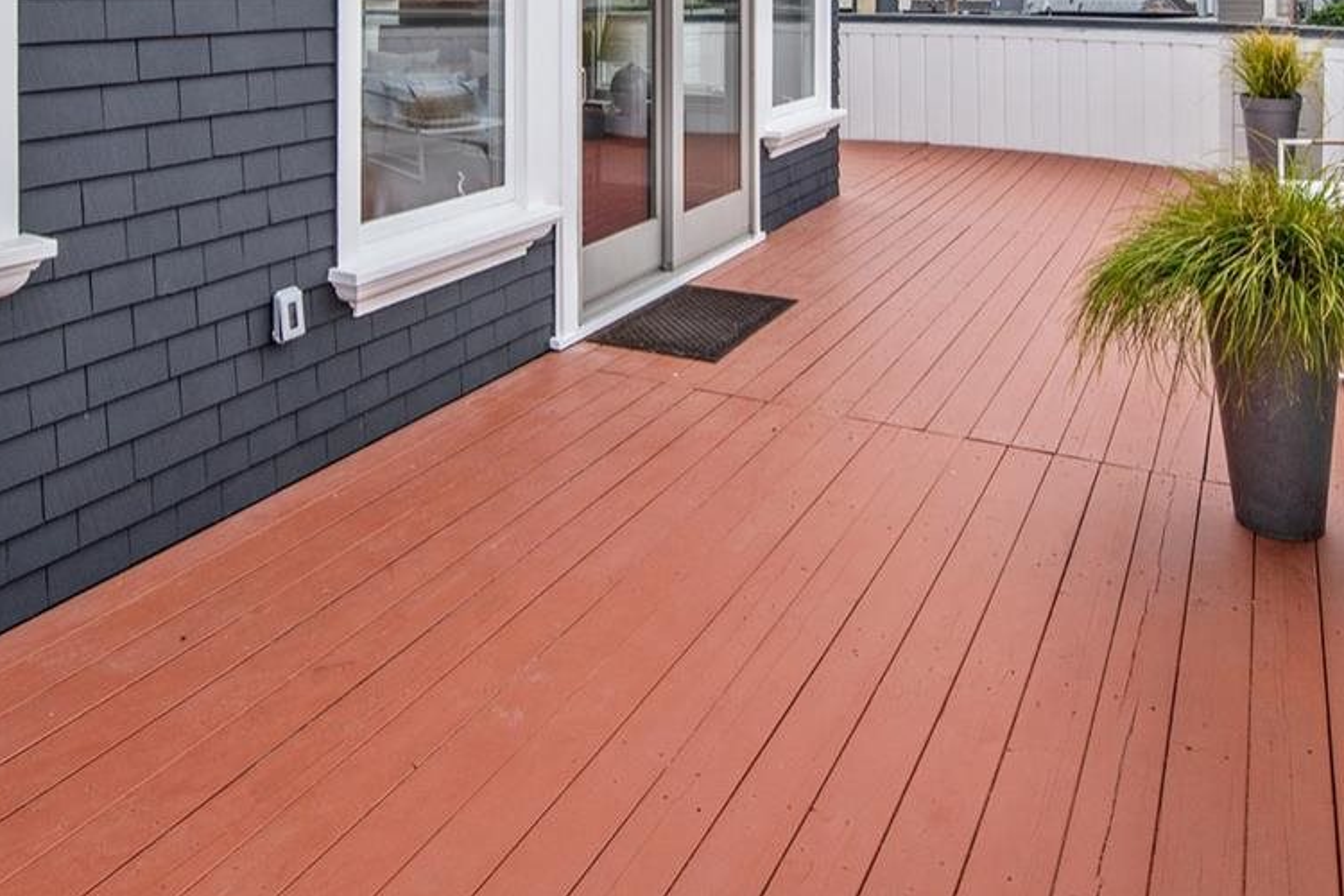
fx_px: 1045
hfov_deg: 65.5
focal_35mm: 28
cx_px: 697
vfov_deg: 41.3
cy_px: 30
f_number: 8
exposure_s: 1/640
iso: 125
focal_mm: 14
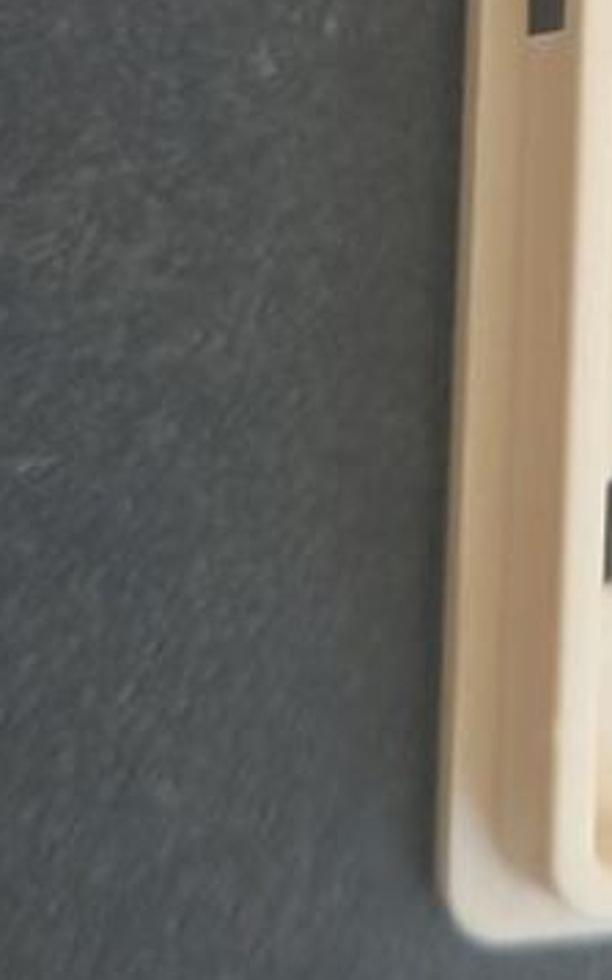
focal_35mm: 99
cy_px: -75
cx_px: 832
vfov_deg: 20.1
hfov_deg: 12.7
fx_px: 2643
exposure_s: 1/50
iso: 160
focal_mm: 4.65
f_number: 1.8
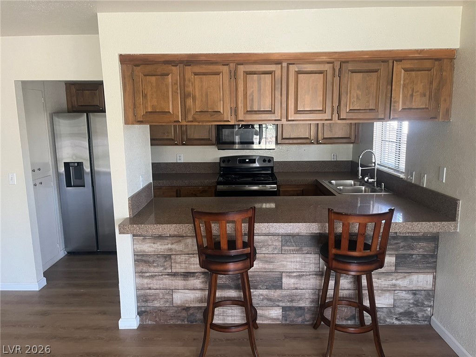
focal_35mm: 26
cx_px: 238
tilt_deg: -9.5
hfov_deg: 67.3
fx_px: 358
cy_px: 178
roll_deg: +0.3
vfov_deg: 53.1
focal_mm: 5.1
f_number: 1.6
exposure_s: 1/60
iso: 160
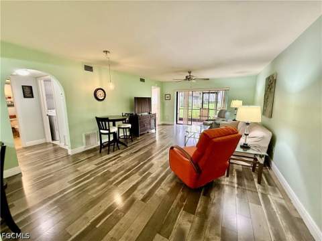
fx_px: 130
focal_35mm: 14
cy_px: 120
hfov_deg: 102.1
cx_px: 161
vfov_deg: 85.7
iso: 400
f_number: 2.2
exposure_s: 1/60
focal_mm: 2.22
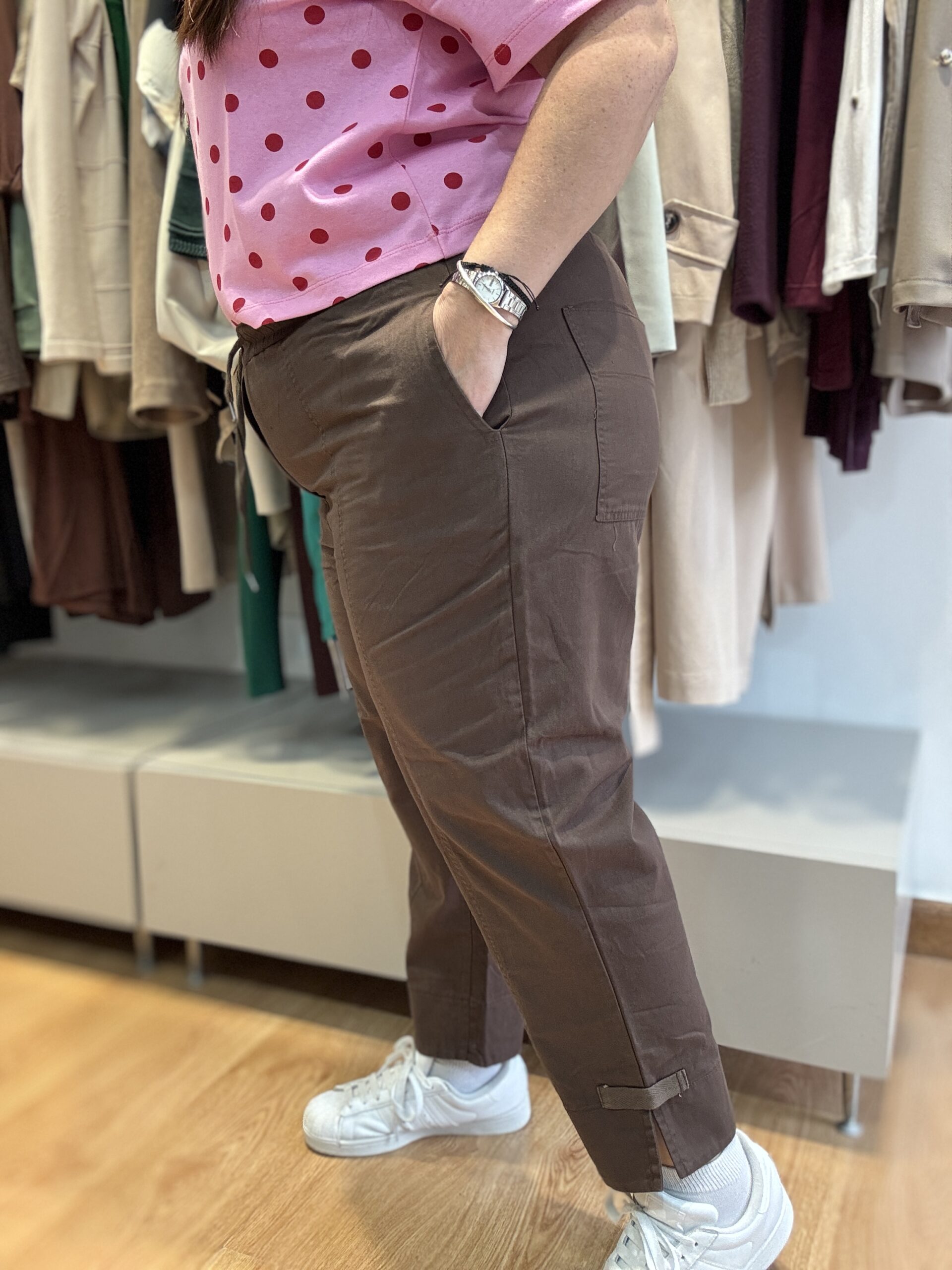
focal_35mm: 30
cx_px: 476
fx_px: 1100
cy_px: 635
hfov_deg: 46.8
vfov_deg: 60.0
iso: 100
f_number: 1.9
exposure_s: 1/50
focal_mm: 2.69
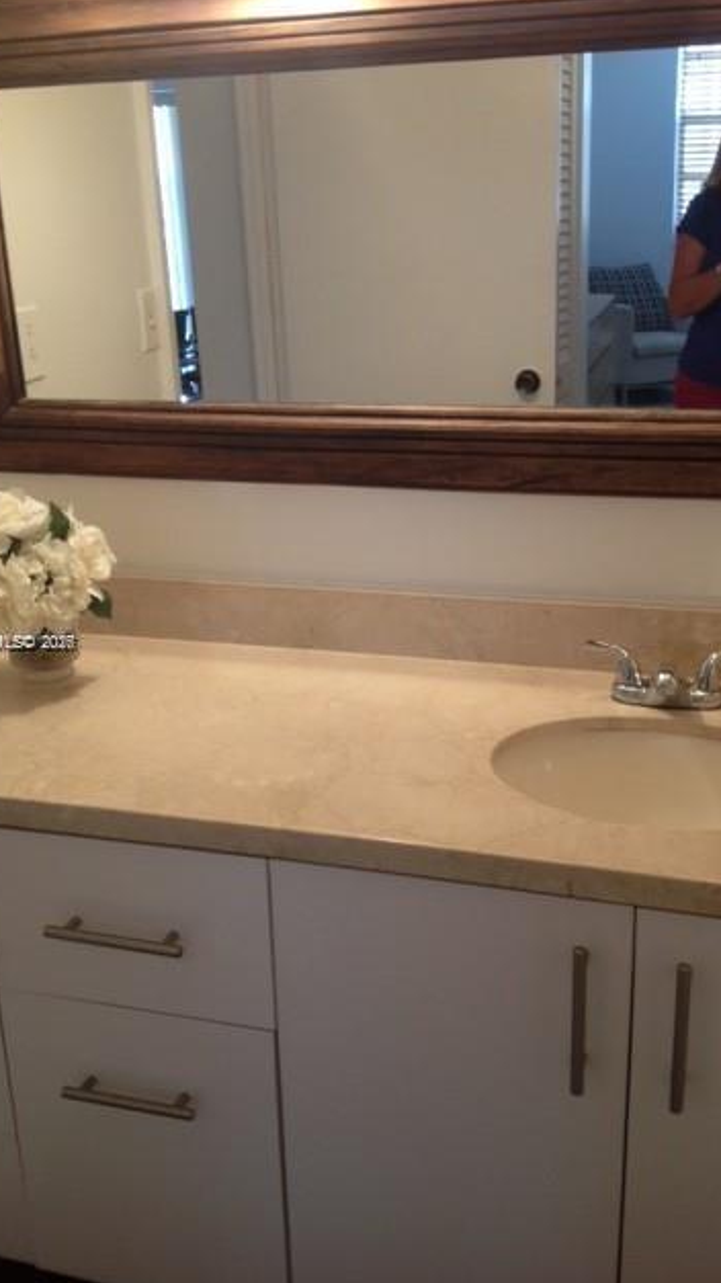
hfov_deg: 30.4
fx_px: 1326
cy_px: 644
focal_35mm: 39
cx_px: 363
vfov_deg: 51.6
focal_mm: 4.28
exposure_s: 1/20
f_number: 2.4
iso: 64
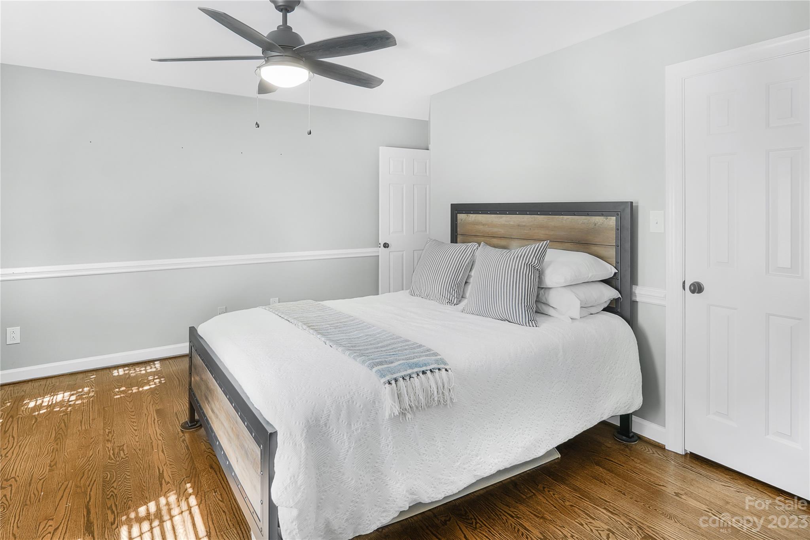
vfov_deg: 67.4
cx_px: 405
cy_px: 270
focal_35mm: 18
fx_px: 405
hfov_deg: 90.0
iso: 100
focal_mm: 12
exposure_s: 1
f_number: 8
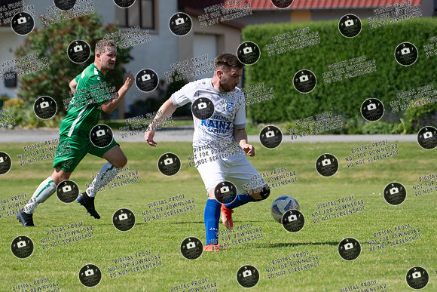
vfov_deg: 5.1
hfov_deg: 7.7
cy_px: 138
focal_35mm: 269
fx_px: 3261
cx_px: 259
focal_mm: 200
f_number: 5.6
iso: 1250
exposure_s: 1/6400
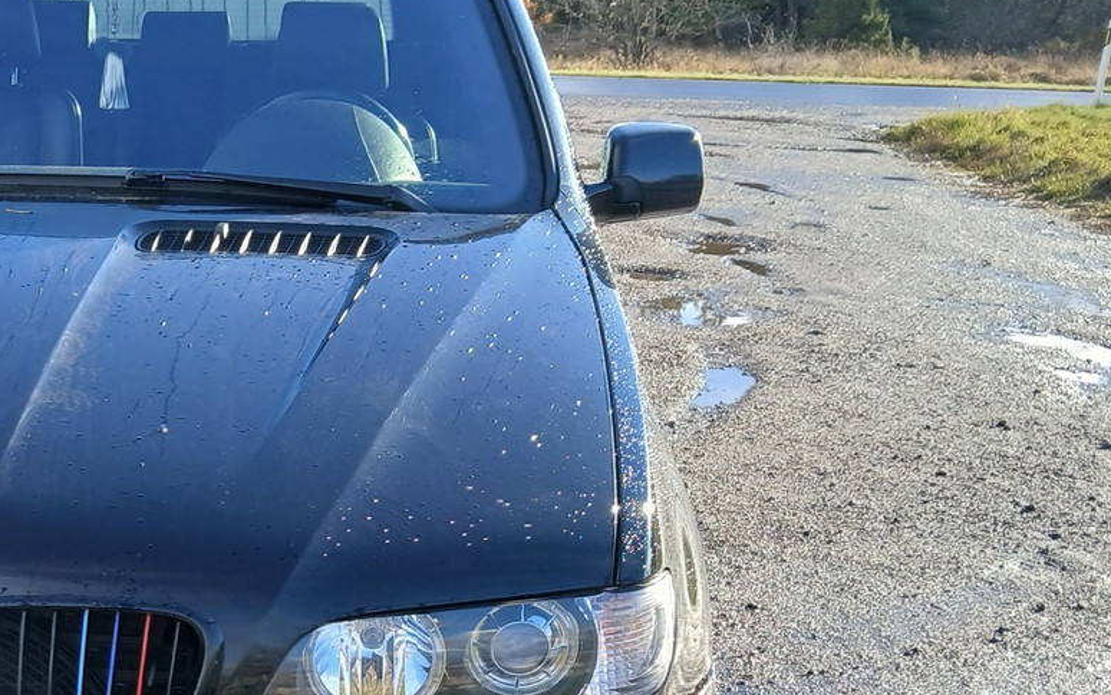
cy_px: 682
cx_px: 112
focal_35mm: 57
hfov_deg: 33.8
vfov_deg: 22.0
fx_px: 1726
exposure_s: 1/151
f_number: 1.8
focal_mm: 3.98
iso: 20
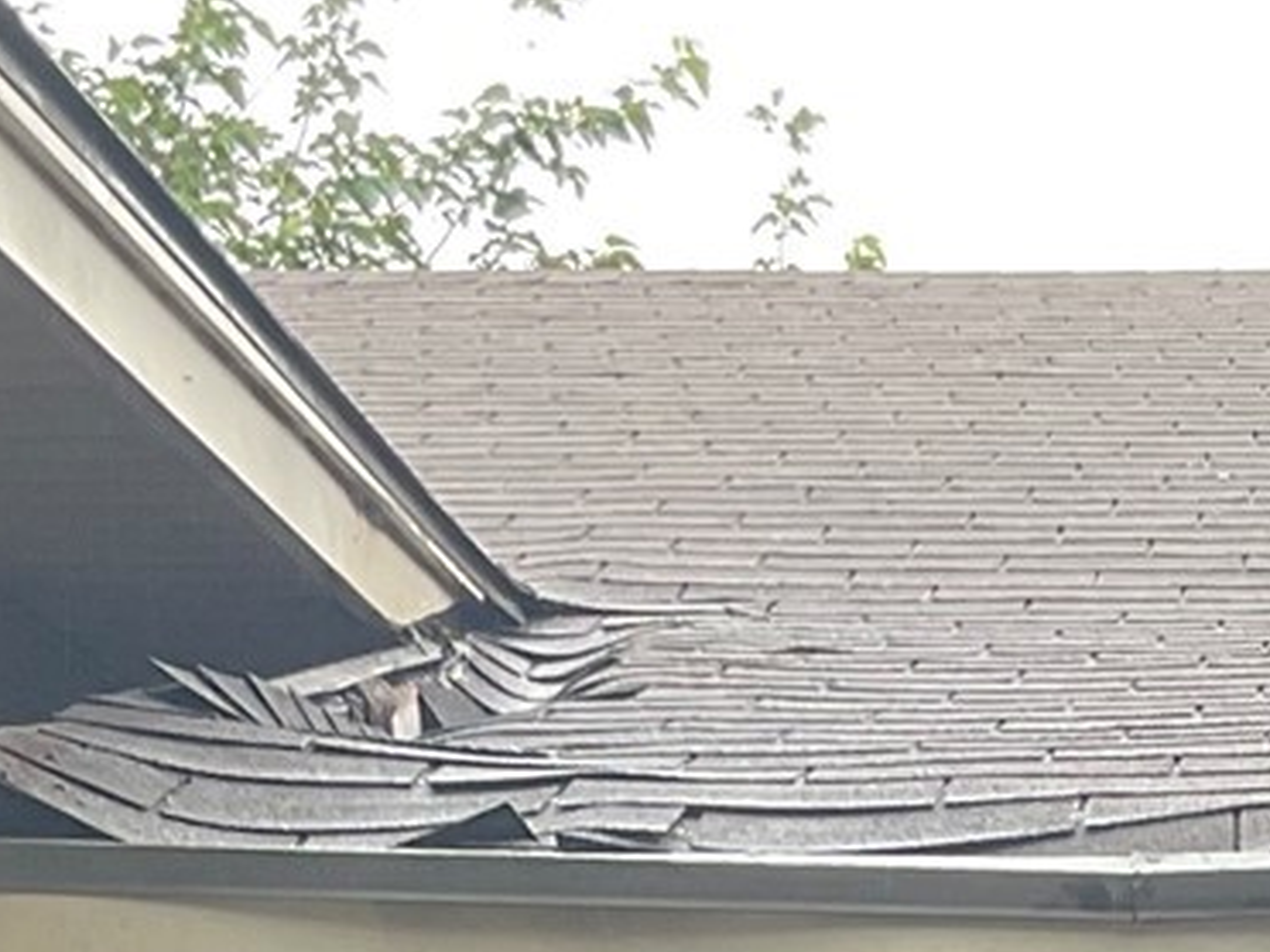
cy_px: 1887
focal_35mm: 150
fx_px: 5501
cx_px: 1626
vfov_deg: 9.3
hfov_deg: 12.8
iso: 32
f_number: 1.8
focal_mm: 3
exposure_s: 1/122
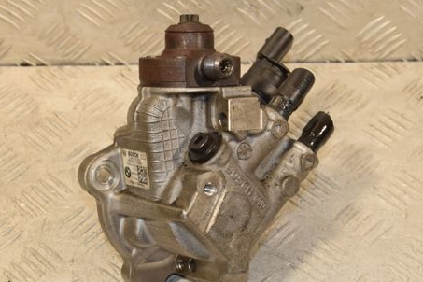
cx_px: 205
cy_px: 148
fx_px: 1046
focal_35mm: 89
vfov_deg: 15.4
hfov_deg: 22.9
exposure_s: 1/200
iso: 800
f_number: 7.1
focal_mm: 42
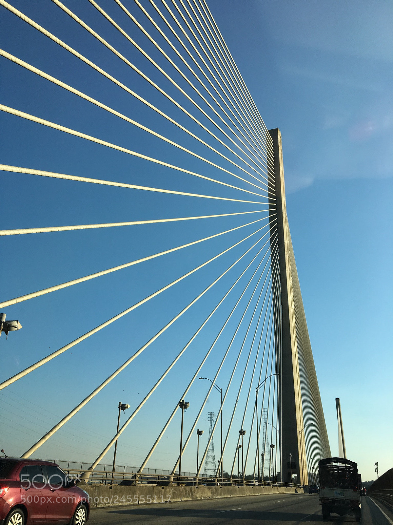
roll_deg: -1.5
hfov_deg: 48.2
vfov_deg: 61.7
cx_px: 196
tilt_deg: +26.2
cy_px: 262
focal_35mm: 29
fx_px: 439
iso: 25
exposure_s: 1/1304
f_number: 2.2
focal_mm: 4.15
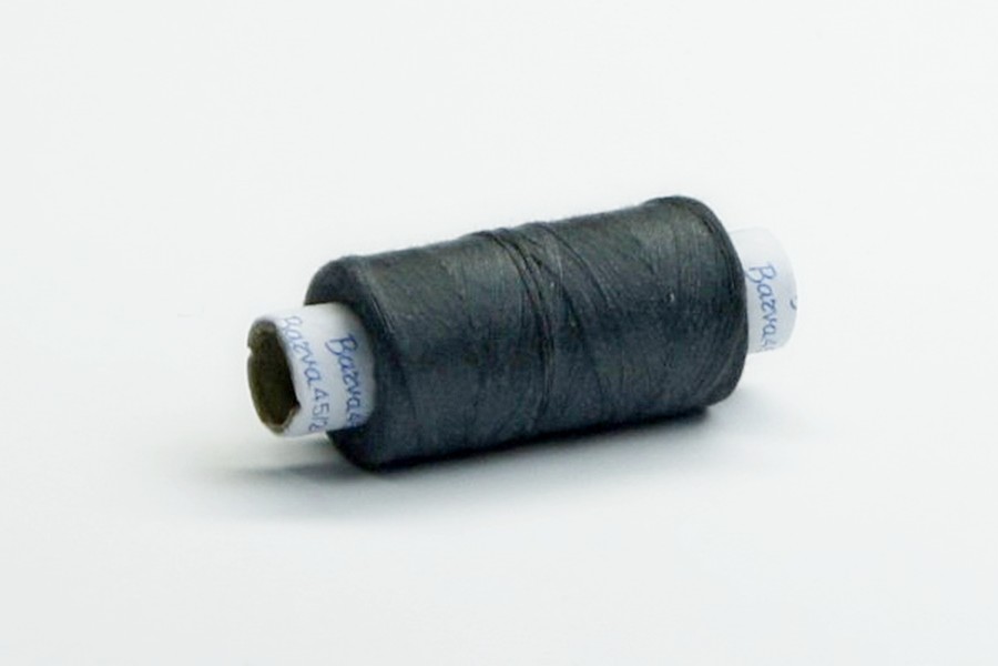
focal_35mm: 69
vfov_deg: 19.7
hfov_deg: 29.2
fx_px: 1913
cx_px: 499
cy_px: 333
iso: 200
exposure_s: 1/80
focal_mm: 46
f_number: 5.6
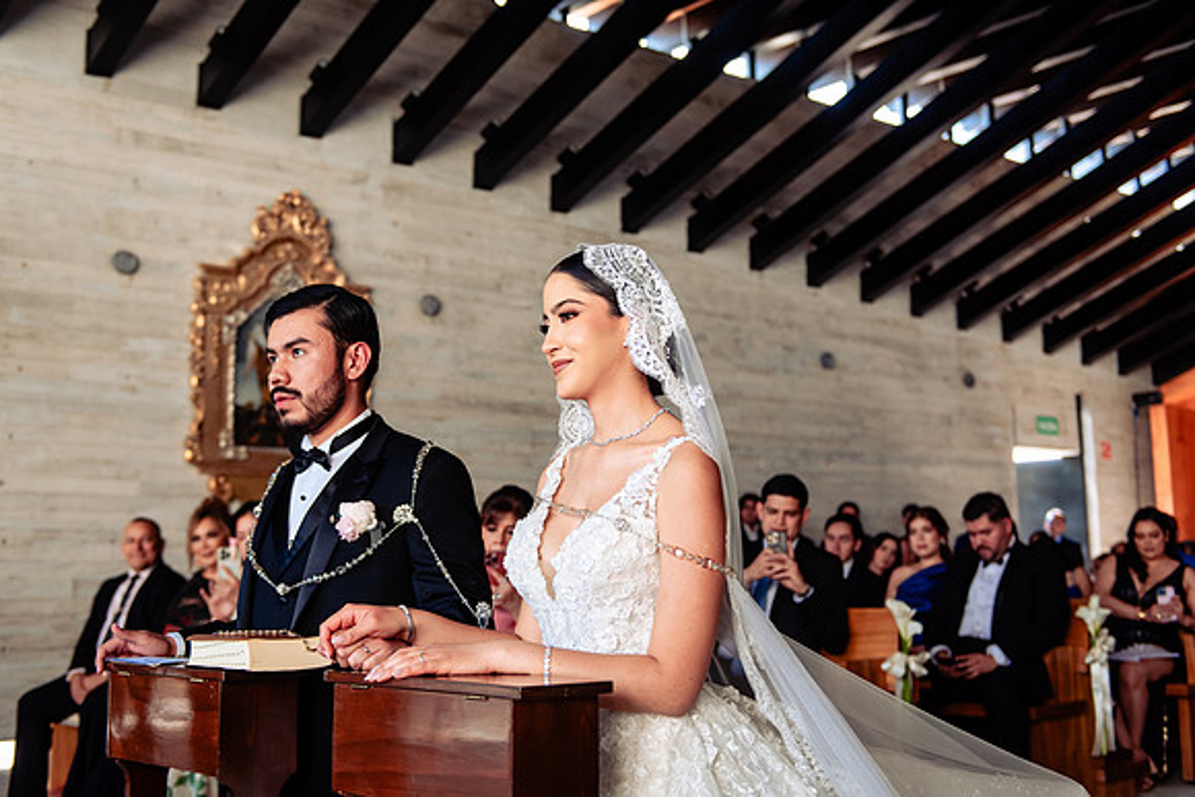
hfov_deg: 48.2
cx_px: 598
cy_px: 398
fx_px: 1334
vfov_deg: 33.3
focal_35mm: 40
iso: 500
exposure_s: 1/400
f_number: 3.2
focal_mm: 38
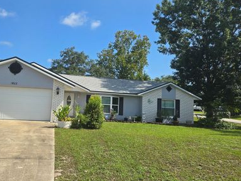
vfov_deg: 46.9
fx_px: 209
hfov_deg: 59.0
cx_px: 87
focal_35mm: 30
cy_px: 86
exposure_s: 1/801
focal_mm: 6.3
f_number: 1.7
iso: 12
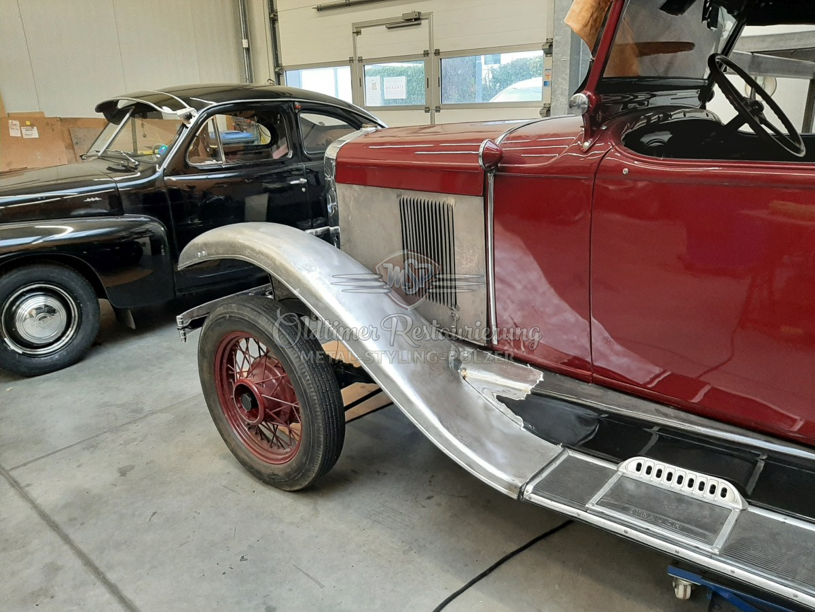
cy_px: 306
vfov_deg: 53.1
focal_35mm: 26
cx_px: 408
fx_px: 612
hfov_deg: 67.3
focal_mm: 3.93
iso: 160
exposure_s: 1/50
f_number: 1.7
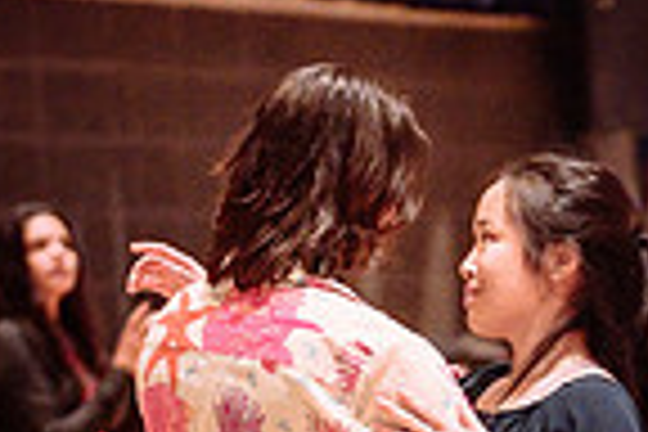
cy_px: 1037
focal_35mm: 297
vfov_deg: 4.5
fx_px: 5346
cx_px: 880
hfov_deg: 6.9
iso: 1600
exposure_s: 1/200
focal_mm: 50
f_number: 1.2
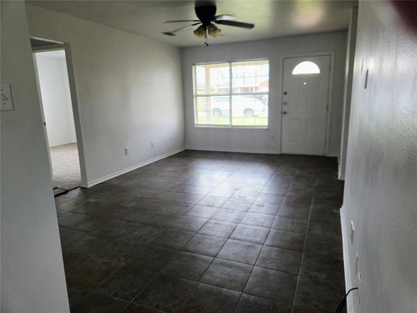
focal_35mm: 23
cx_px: 208
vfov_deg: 58.9
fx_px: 277
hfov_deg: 73.9
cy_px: 156
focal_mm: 5.4
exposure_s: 1/60
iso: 100
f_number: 1.8
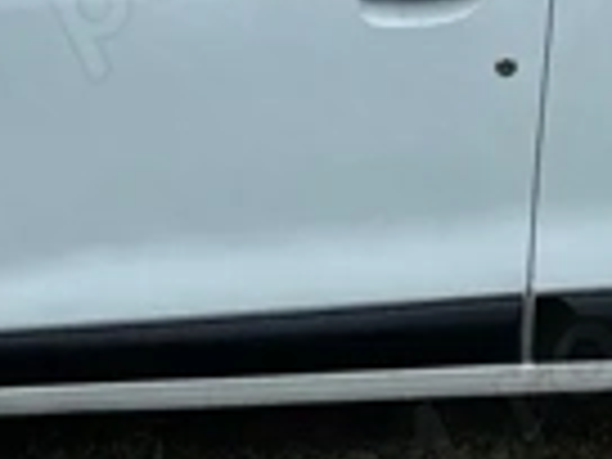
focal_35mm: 115
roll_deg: +0.3
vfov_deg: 12.5
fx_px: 2033
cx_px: 513
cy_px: -148
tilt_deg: -11.1
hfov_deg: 16.9
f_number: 1.5
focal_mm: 5.7
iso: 50
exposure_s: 1/1412
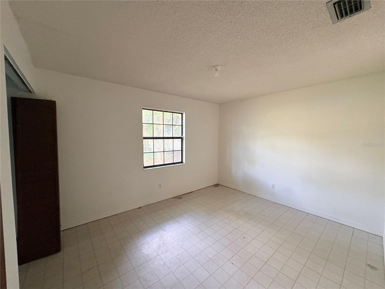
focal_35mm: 14
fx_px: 156
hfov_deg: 102.1
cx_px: 192
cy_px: 144
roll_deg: -0.5
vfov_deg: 85.7
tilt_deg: -1.2
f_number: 2.2
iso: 400
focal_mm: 2.22
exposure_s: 1/60
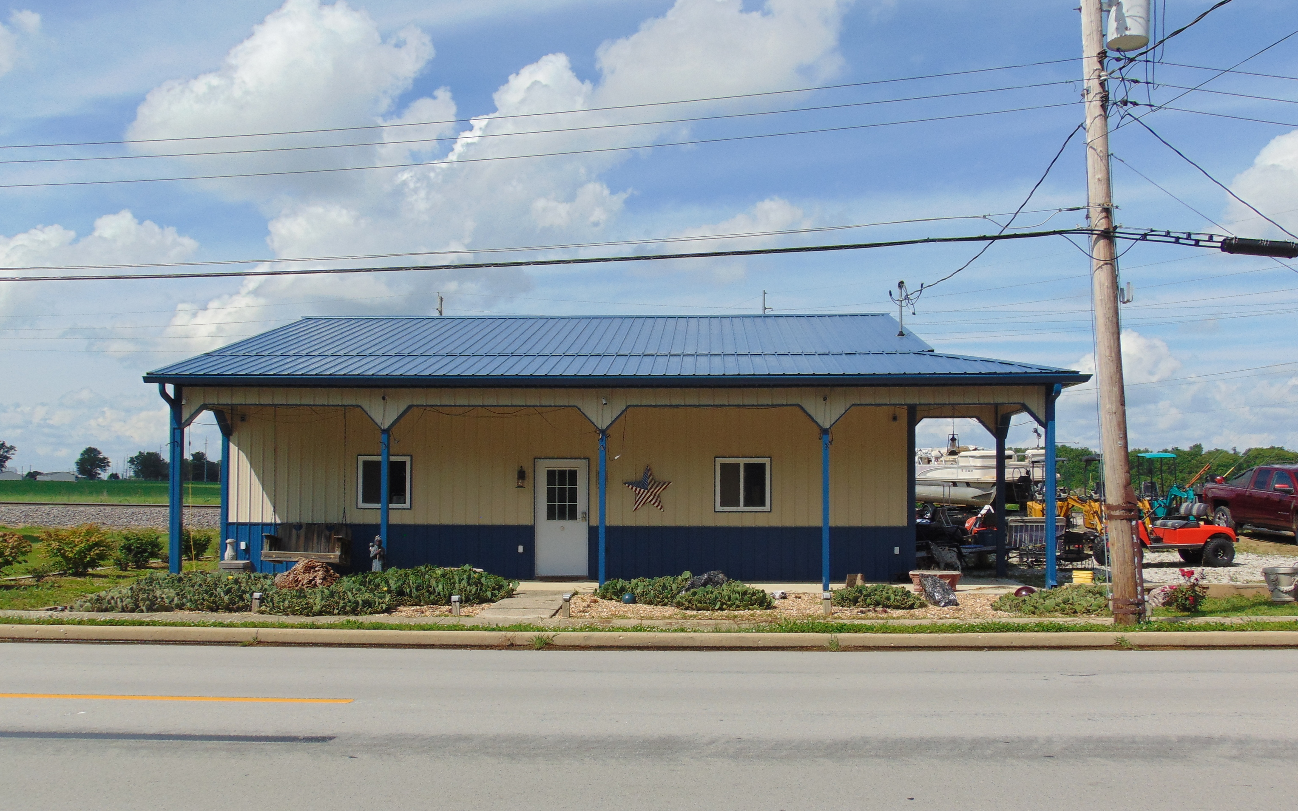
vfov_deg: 39.3
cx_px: 645
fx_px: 1132
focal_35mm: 32
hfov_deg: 59.7
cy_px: 475
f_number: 8
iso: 80
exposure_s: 1/320
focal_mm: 5.4
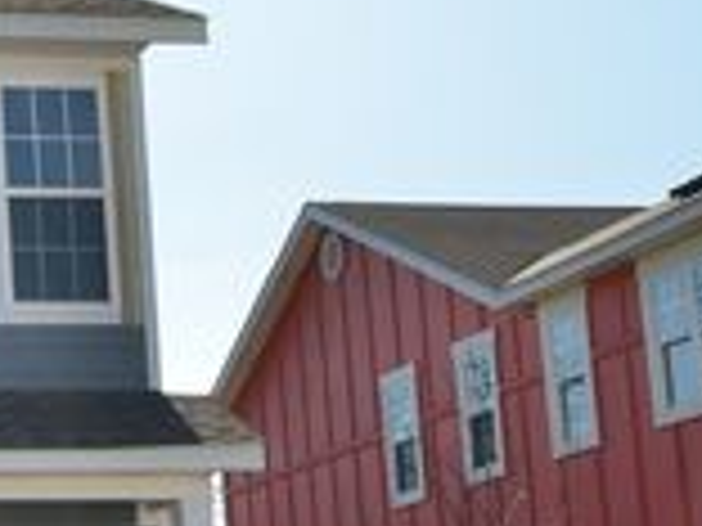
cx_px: -374
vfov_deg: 12.8
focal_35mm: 116
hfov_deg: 15.6
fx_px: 2343
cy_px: 384
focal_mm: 25
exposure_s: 1/400
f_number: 11
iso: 200
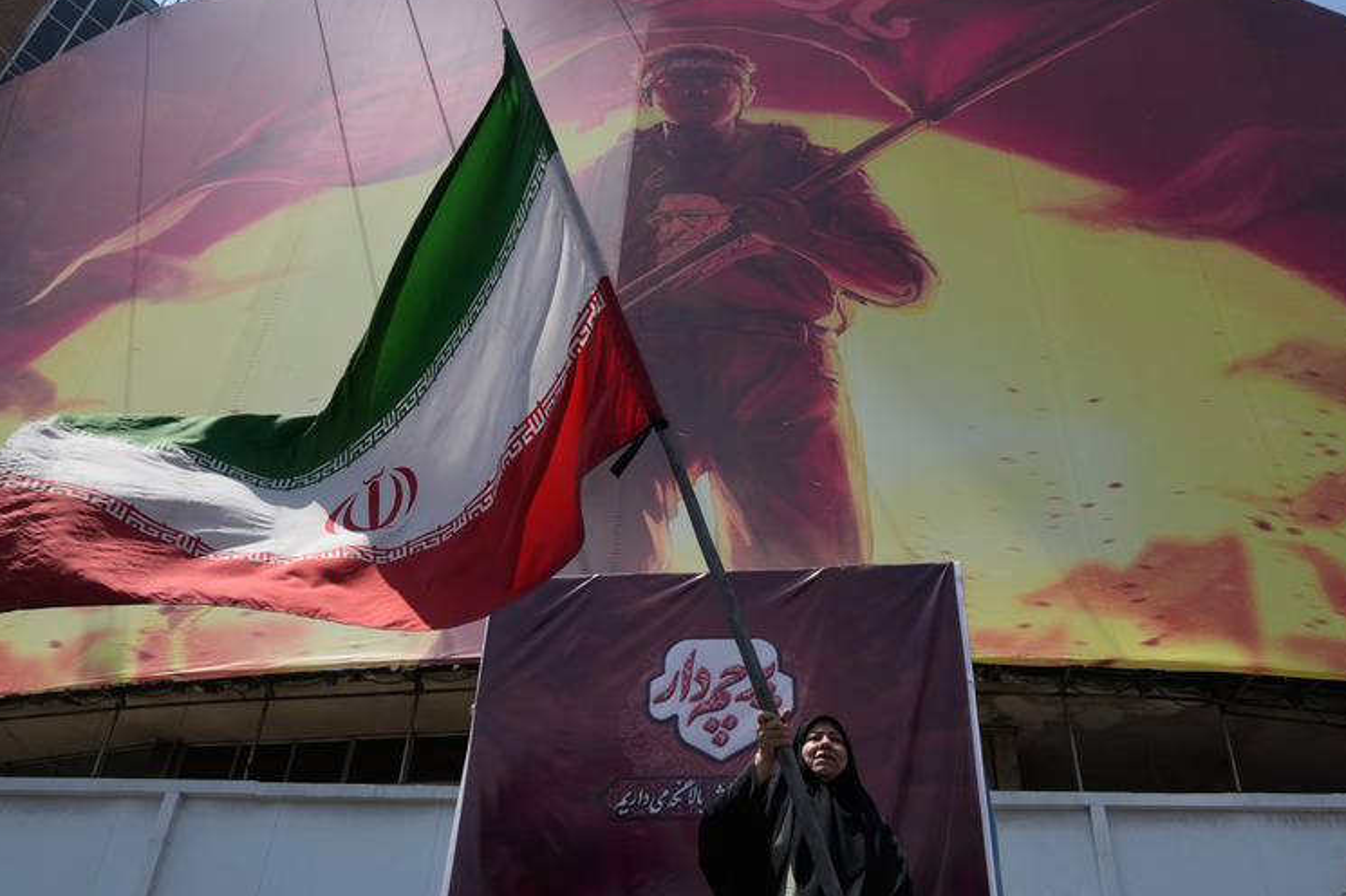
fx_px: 1233
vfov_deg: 39.9
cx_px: 752
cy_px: 446
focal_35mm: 33
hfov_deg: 57.1
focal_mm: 24
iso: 800
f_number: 13
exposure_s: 1/1000
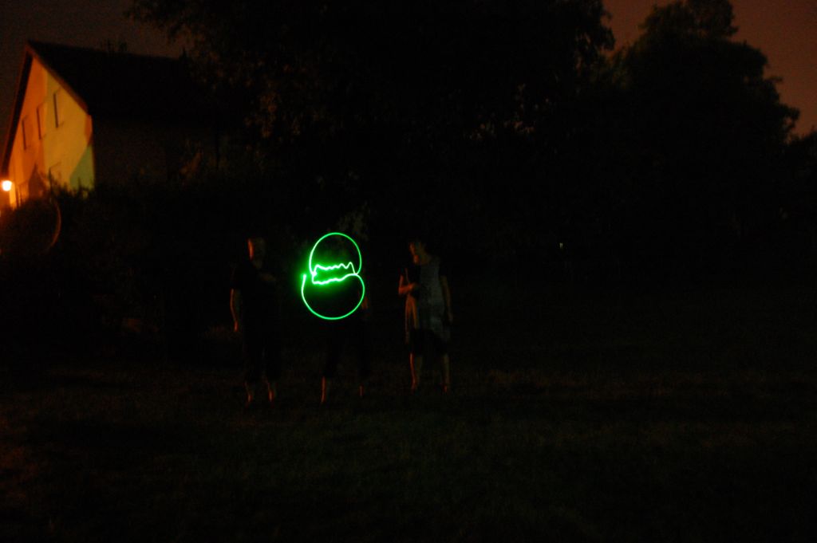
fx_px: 748
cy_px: 272
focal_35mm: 33
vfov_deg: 39.9
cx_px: 408
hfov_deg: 57.3
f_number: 3.8
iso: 1600
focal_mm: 22
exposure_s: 4.8
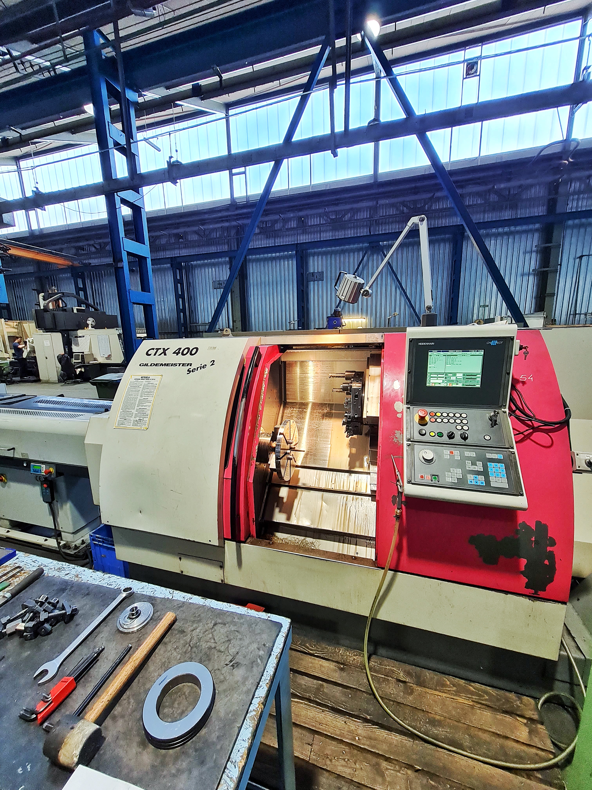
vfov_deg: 106.2
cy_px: 395
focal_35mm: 13
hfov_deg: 89.9
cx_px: 296
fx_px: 296
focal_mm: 1.74
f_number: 2.2
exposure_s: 1/50
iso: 125
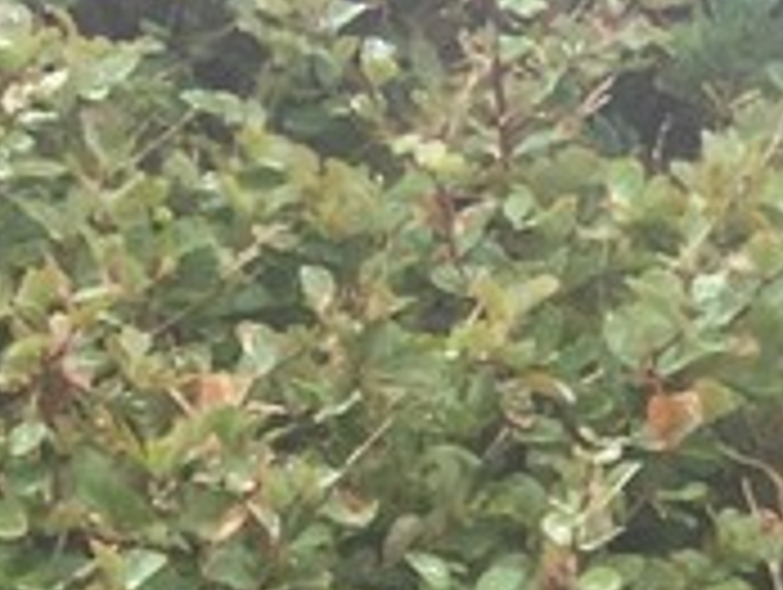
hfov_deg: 9.2
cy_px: 1950
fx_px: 4530
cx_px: 1588
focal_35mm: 200
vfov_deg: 6.6
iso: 25
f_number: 2.2
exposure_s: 1/333
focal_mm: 4.15
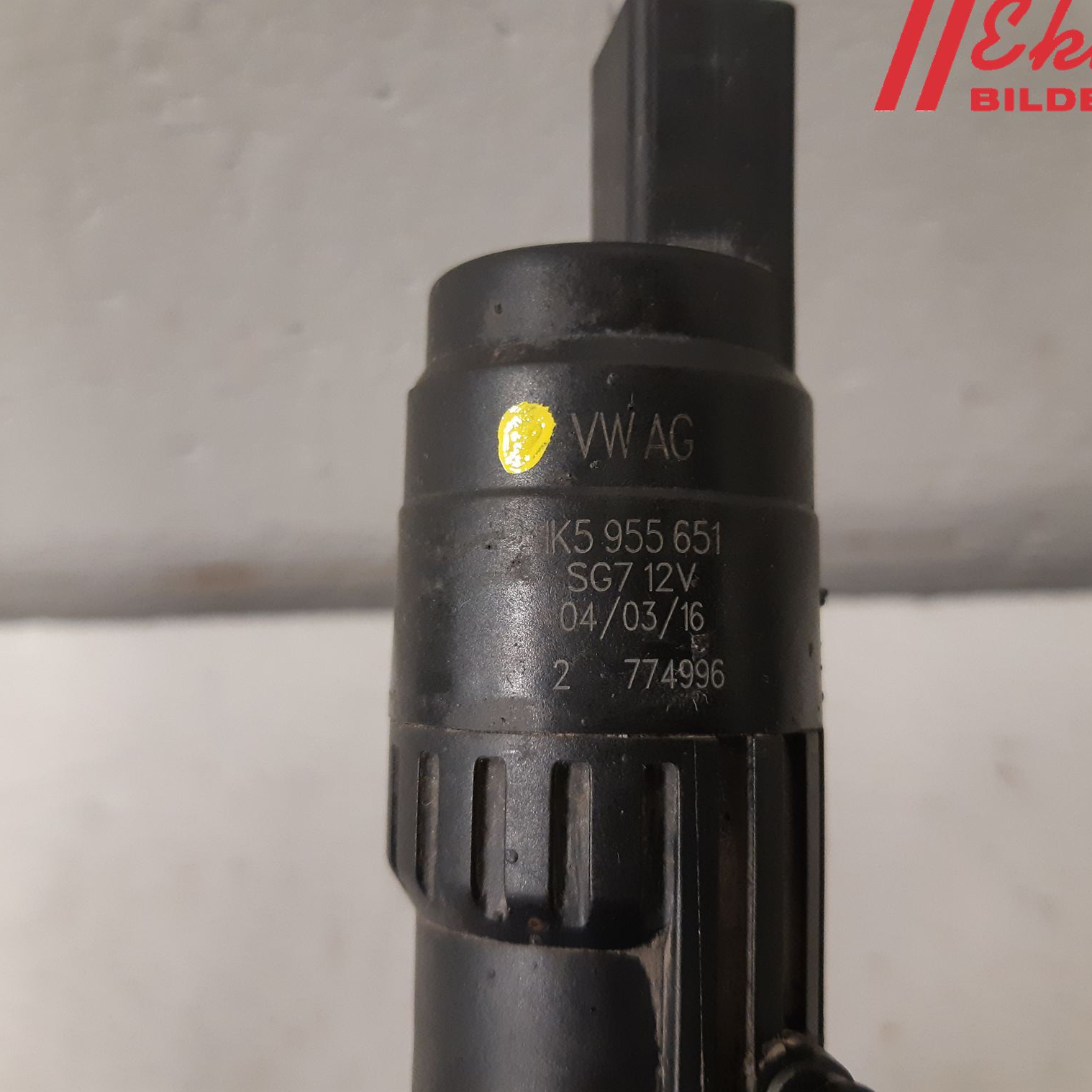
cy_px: 542
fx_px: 1106
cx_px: 579
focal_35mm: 31
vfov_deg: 52.5
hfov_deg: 52.5
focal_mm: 3.93
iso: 250
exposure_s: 1/50
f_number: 1.7
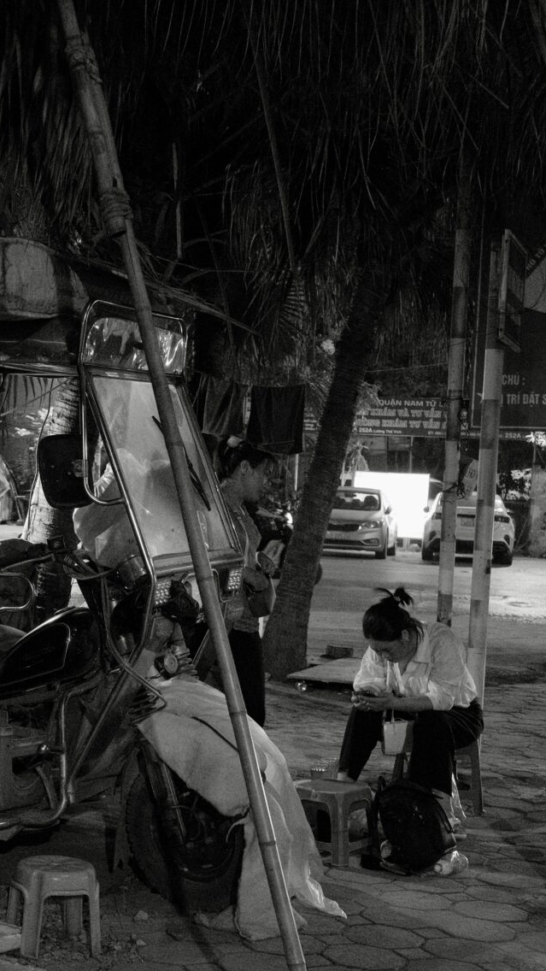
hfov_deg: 34.6
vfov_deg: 58.0
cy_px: 491
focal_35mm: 34
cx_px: 309
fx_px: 875
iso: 6400
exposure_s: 1/125
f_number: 4
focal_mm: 21.3
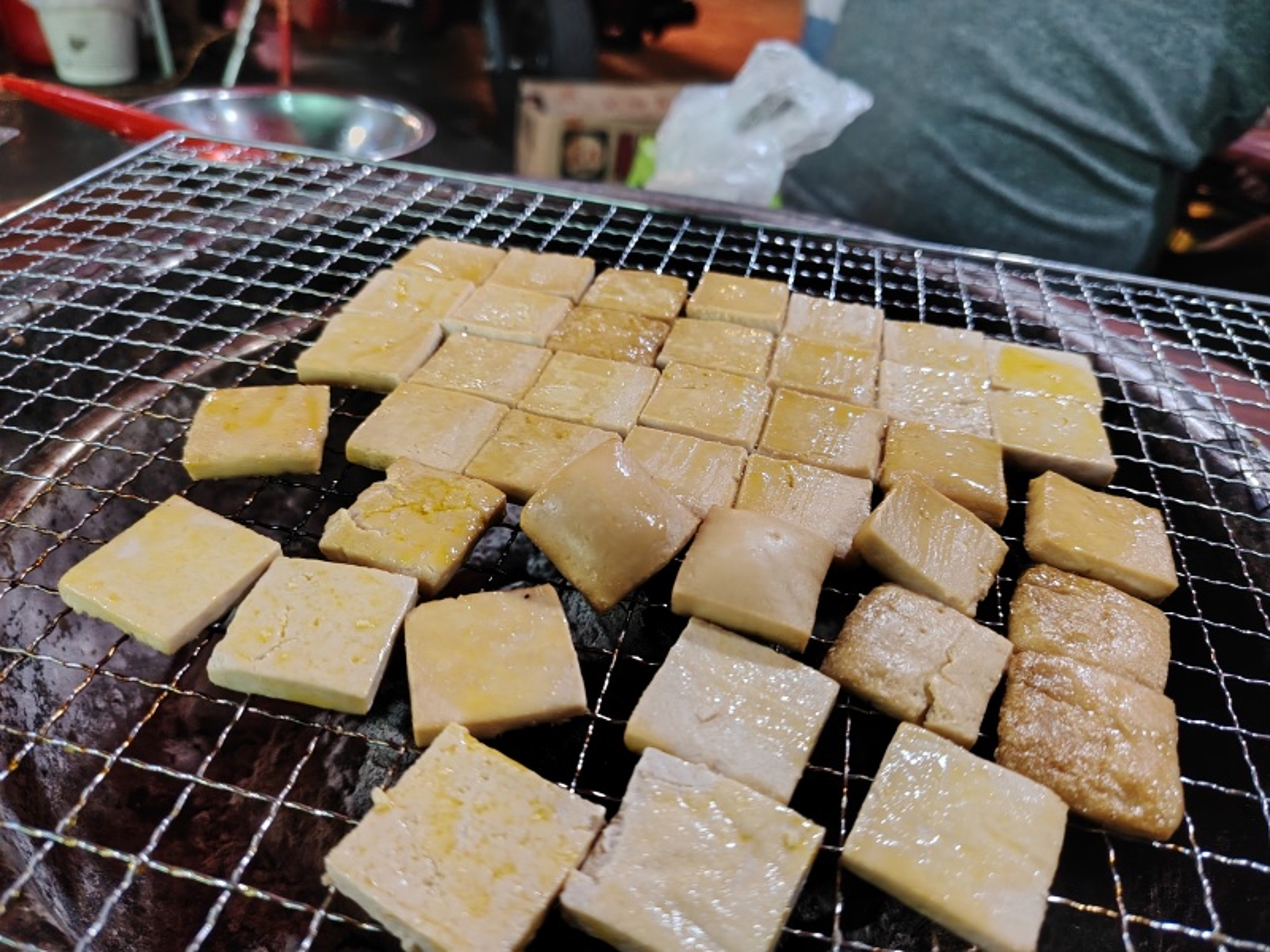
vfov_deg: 58.9
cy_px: 476
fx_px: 844
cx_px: 635
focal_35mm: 23
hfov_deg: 73.9
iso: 2500
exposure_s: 1/25
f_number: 1.8
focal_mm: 5.25
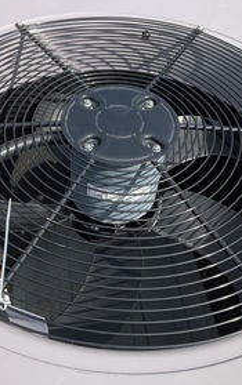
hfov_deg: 29.2
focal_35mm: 44
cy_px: 188
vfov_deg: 45.2
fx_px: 463
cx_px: 97
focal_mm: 3
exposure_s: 1/1055
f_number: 1.8
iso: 25
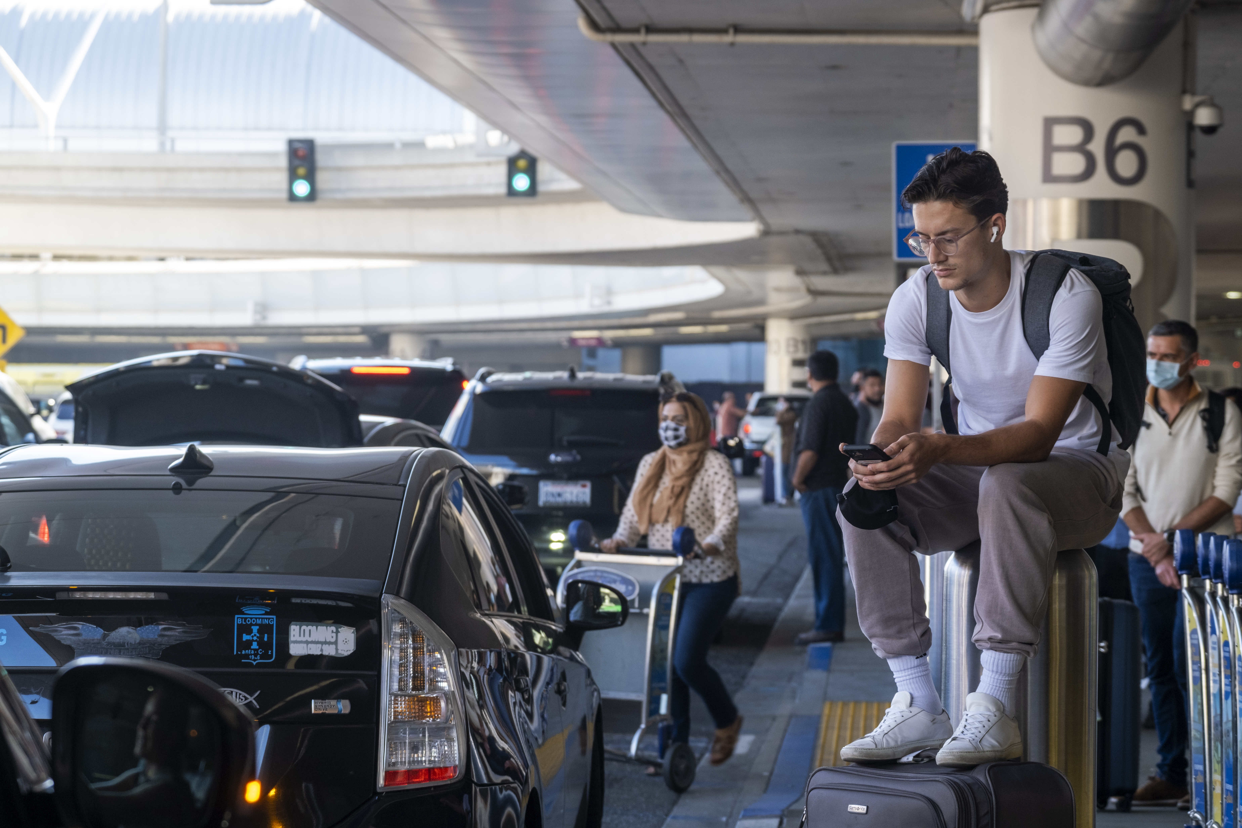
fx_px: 3622
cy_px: 414
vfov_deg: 13.0
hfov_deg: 19.5
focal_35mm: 105
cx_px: 621
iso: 250
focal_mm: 70
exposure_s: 1/105
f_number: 5
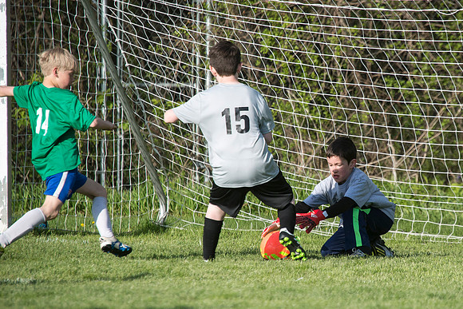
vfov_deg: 2.4
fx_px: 7349
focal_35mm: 571
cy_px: 158
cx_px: 330
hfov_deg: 3.6
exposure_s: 1/2500
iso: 1000
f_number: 7.1
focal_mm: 400
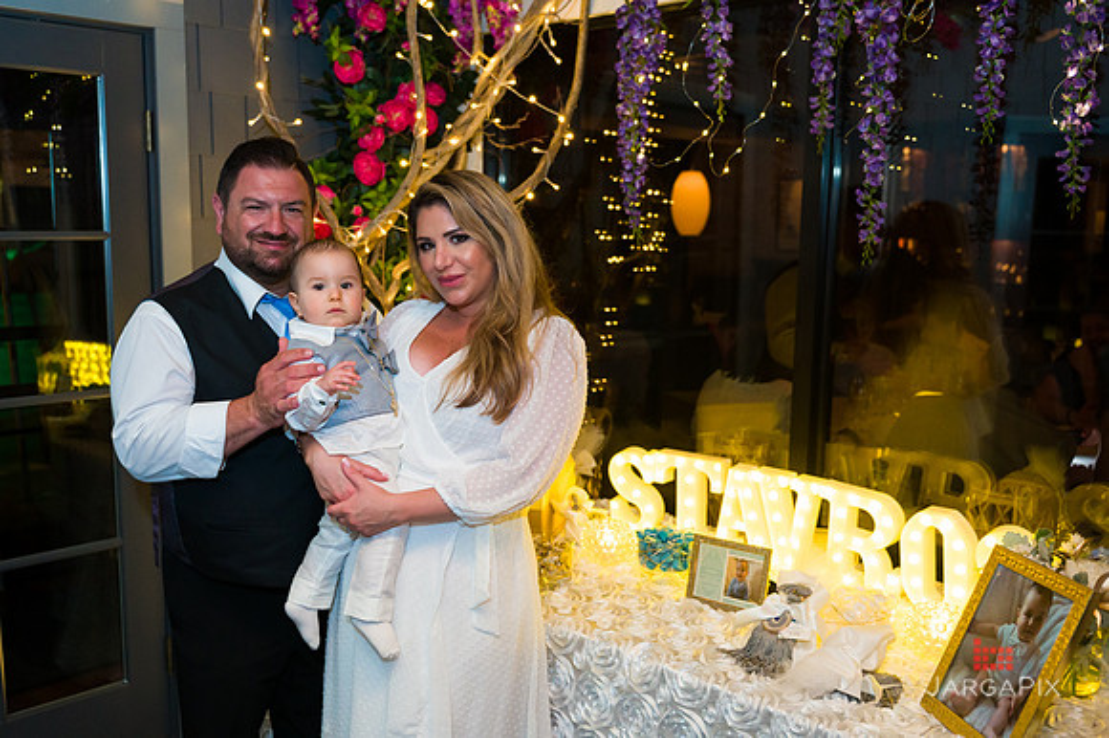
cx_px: 527
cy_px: 378
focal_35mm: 35
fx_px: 1079
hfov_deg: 54.4
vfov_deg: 37.8
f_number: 3.2
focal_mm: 28
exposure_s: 1/125
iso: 1600
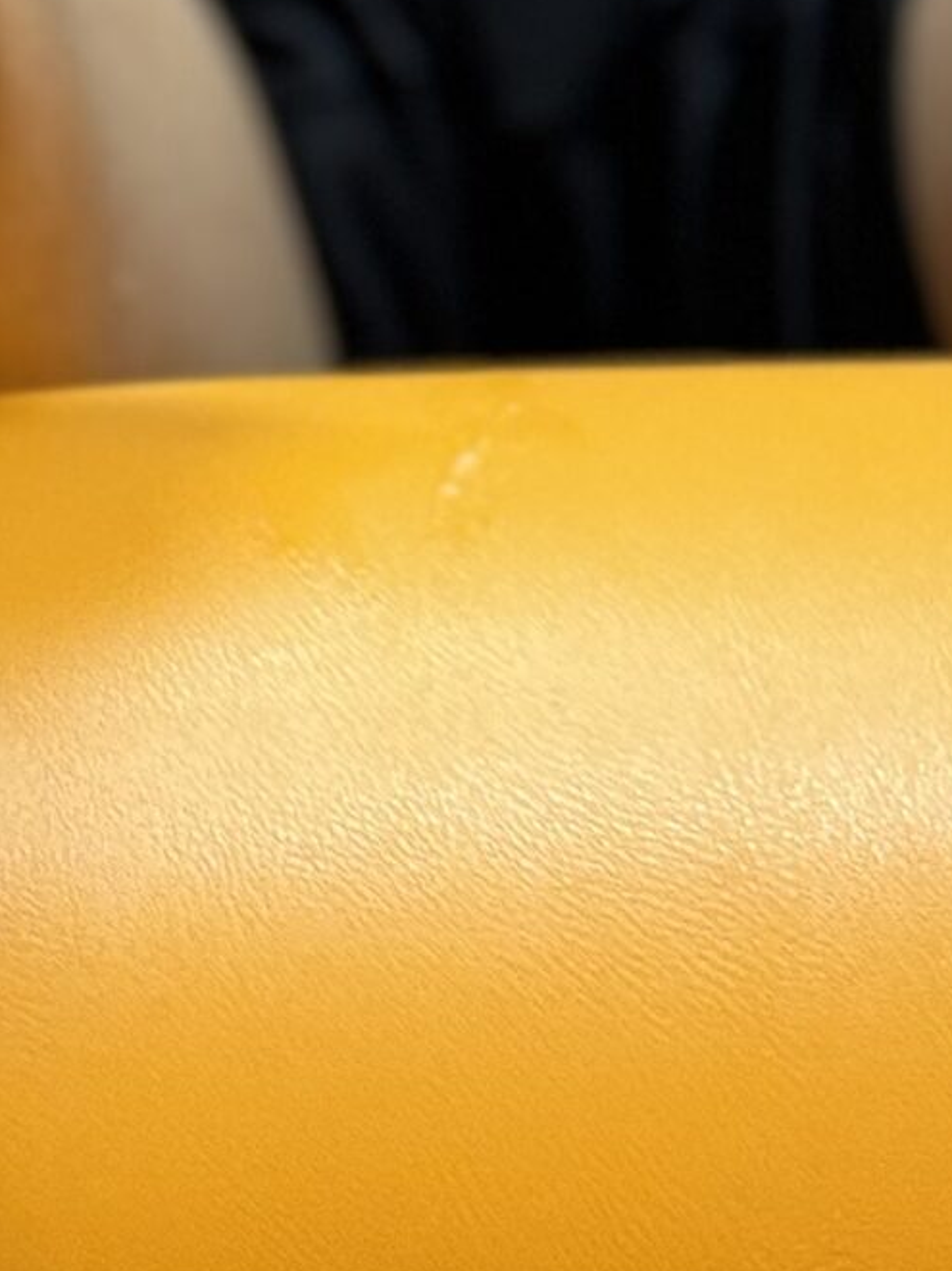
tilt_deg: -15.8
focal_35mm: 186
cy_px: -152
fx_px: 6827
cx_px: -498
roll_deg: +0.8
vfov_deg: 10.5
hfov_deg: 7.8
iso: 125
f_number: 1.78
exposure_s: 1/50
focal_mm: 6.76
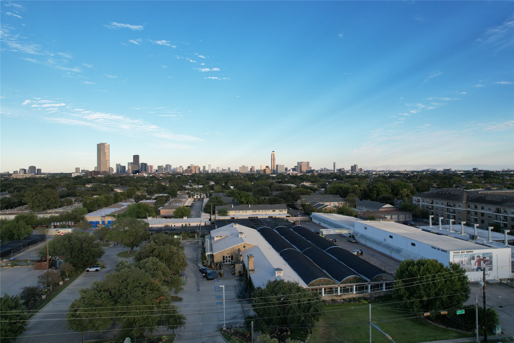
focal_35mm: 22
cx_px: 257
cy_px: 172
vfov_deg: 57.2
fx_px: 314
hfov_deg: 78.6
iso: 100
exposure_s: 1/725
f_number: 2.8
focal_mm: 8.38
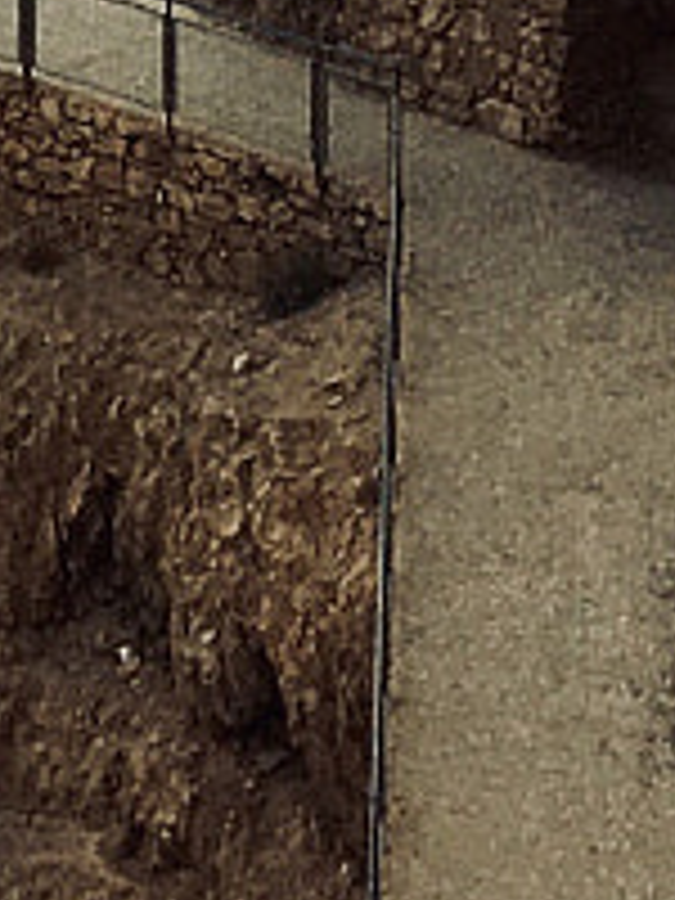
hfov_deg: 6.1
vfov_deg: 7.8
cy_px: -1440
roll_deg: +0.0
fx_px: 6032
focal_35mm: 232
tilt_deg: -3.1
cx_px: -1053
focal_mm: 4.15
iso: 25
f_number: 2.2
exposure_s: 1/4525
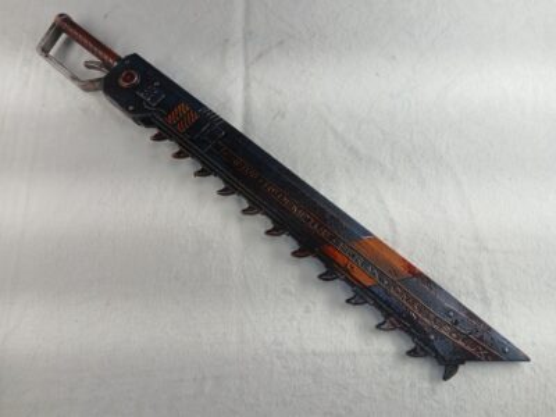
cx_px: 278
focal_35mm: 26
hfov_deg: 67.3
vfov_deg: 53.1
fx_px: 418
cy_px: 208
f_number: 1.8
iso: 40
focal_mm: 3.98
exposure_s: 1/100
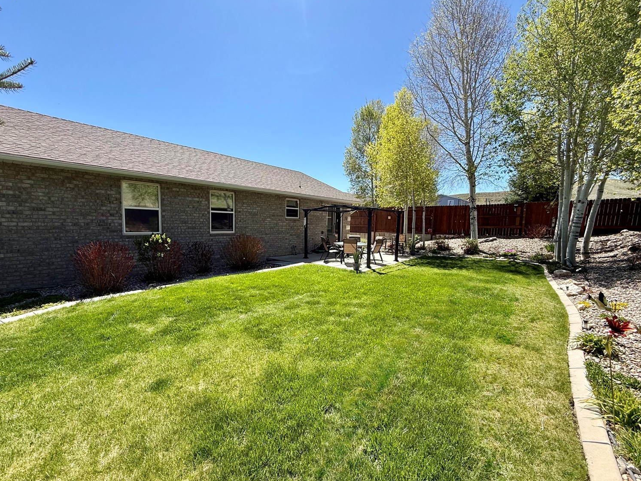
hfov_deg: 98.2
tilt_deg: -5.5
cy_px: 247
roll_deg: -2.1
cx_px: 326
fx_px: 278
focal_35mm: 15
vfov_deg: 81.7
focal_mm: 2.22
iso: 50
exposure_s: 1/1087
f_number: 2.2
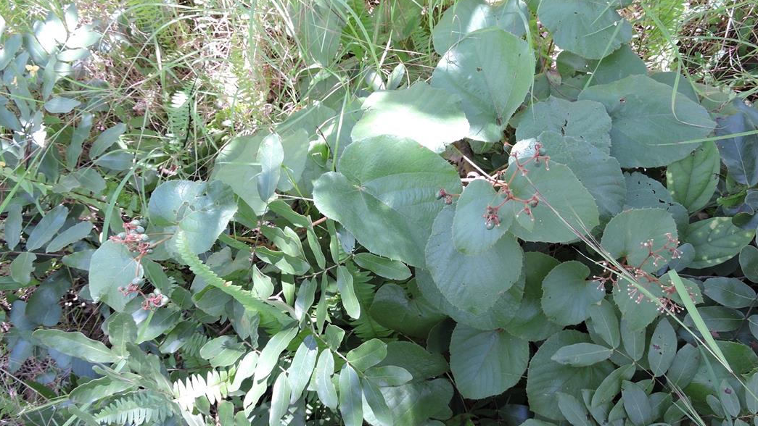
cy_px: 244
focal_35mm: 27
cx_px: 373
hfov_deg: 69.9
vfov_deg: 42.8
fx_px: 543
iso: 100
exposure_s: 1/40
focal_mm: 4.3
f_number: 3.3
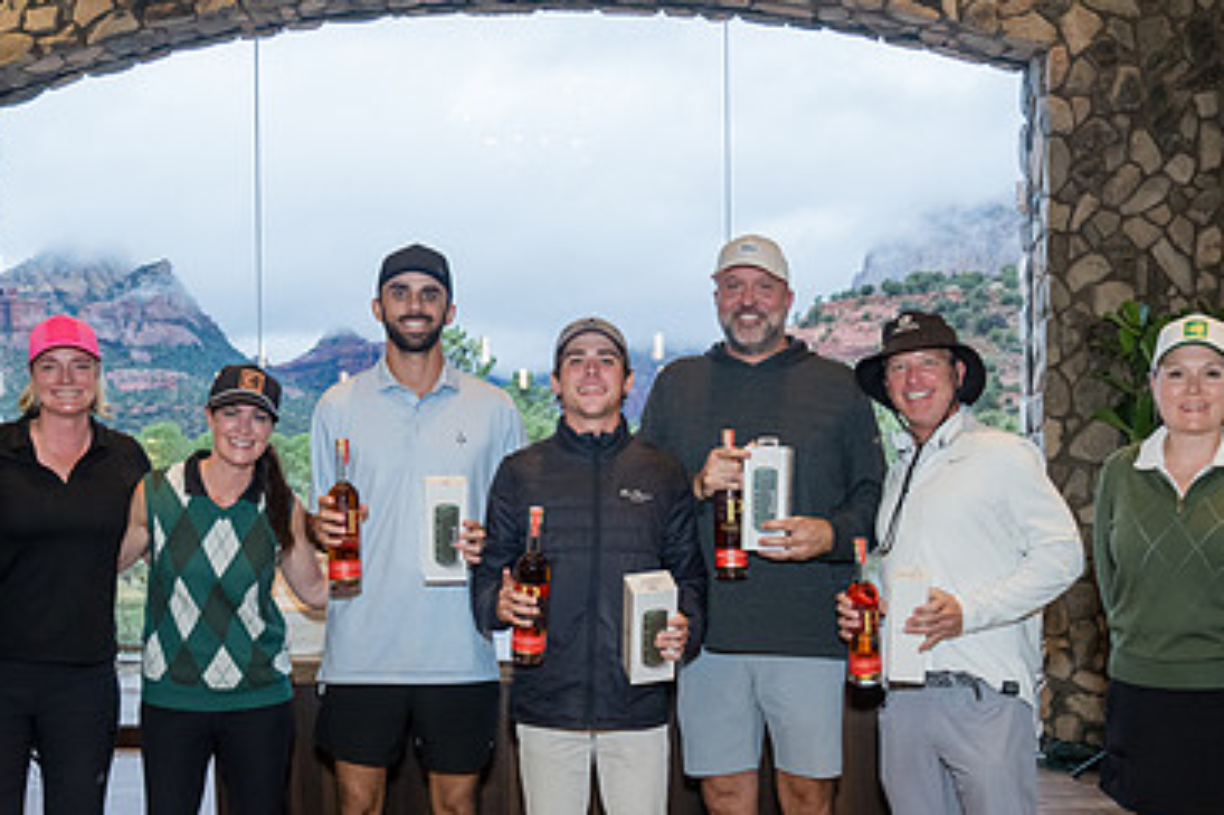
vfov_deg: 31.0
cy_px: 660
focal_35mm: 42
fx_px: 1427
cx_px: 568
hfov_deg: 46.4
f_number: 4.5
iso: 1600
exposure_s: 1/125
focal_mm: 24
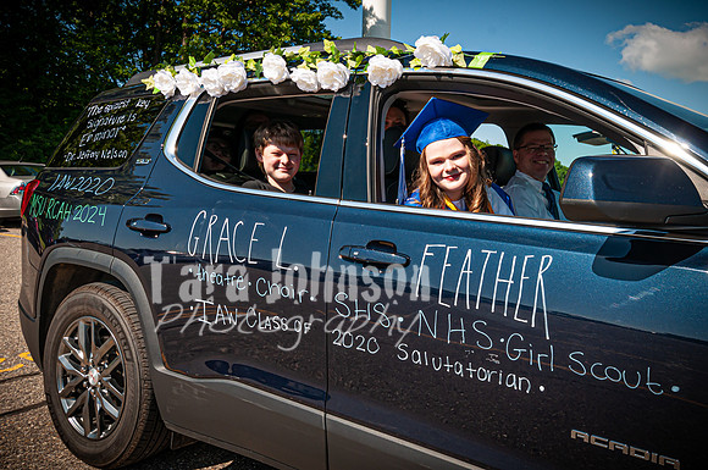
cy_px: 224
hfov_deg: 58.4
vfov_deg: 40.7
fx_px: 633
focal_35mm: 32
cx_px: 376
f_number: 9
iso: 200
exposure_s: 1/320
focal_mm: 20
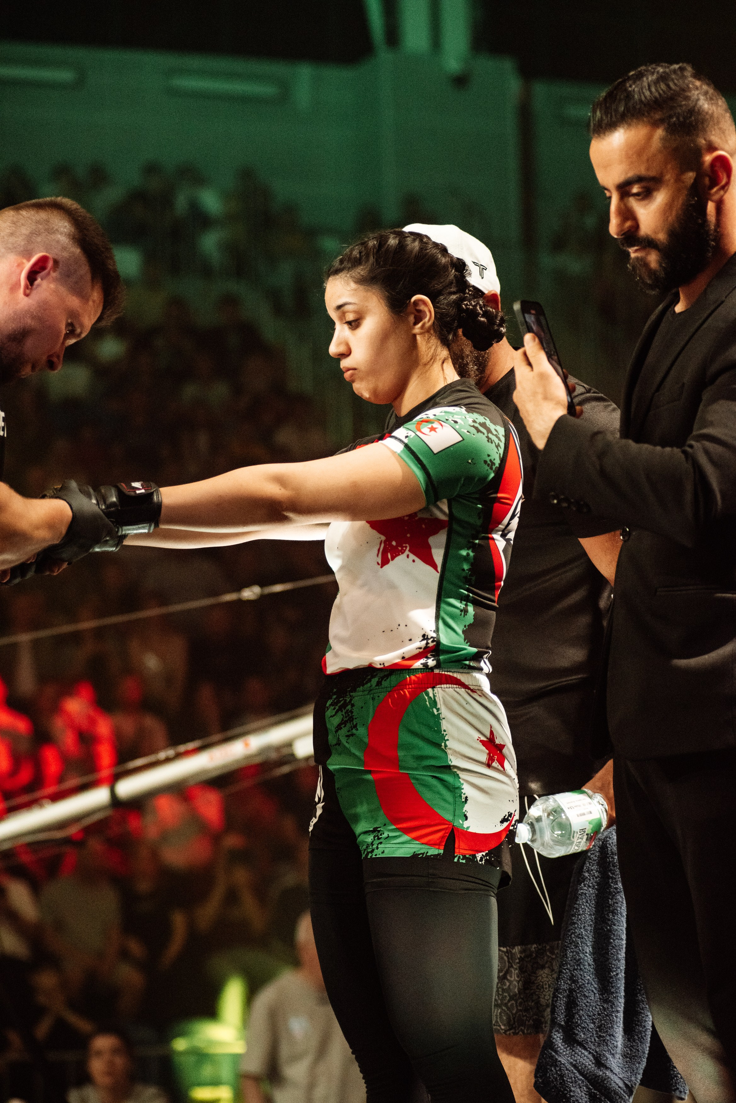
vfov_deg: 18.6
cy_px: 552
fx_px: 3370
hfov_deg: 12.5
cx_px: 368
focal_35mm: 110
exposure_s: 1/500
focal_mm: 110
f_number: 4
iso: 2000
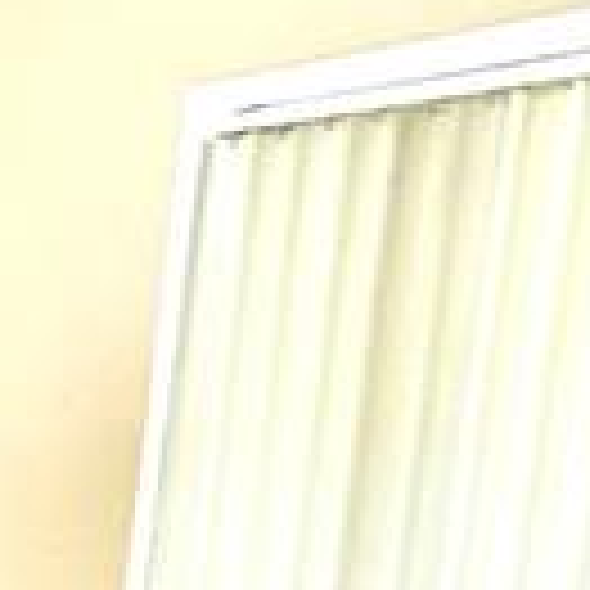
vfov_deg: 17.1
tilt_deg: -9.4
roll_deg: +0.9
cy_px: 707
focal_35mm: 97
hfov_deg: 9.0
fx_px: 1870
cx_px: -1594
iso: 250
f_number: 2.2
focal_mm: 2.22
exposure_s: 1/120
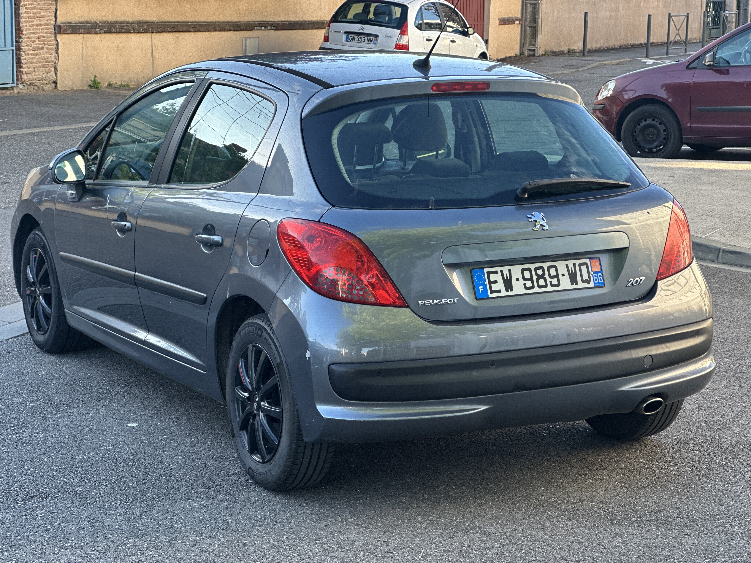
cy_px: 282
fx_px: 1671
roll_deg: -0.8
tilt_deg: -9.3
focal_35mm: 77
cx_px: 376
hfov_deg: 25.3
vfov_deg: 19.1
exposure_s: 1/121
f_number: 2.8
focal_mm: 9
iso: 64
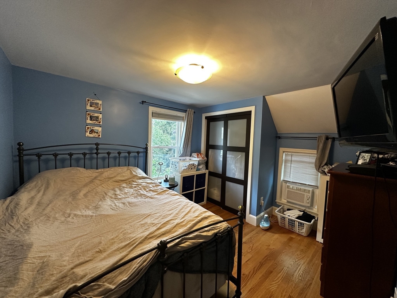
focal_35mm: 14
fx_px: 161
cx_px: 198
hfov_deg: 102.1
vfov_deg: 85.7
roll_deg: -1.9
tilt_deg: -3.5
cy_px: 149
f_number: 2.2
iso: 250
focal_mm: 2.22
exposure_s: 1/60
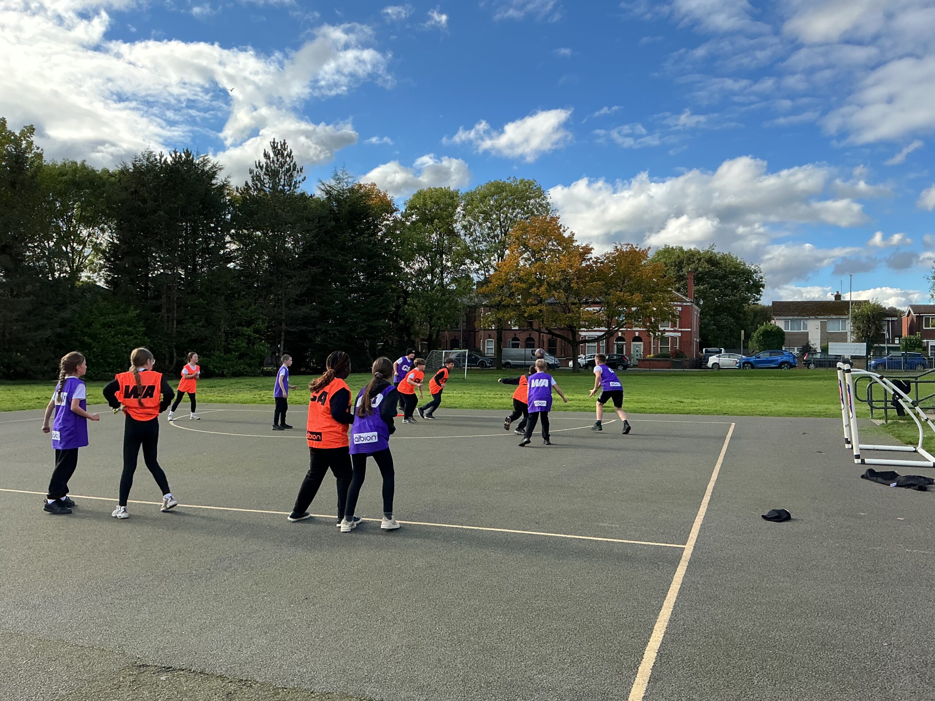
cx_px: 468
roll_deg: +0.1
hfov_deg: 61.7
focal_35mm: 29
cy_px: 350
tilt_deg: -1.5
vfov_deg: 48.2
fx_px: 783
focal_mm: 3
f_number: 1.8
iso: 25
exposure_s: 1/997
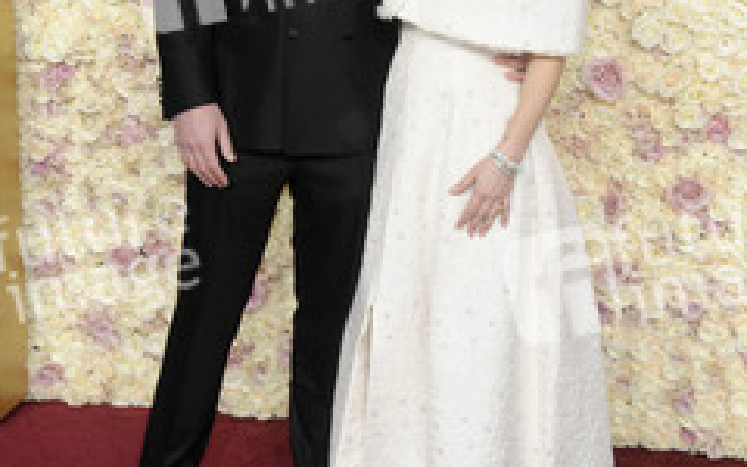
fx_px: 1730
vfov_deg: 15.3
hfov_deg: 24.4
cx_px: 381
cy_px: 115
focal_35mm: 85
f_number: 13
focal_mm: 50
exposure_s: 1/250
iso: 1000
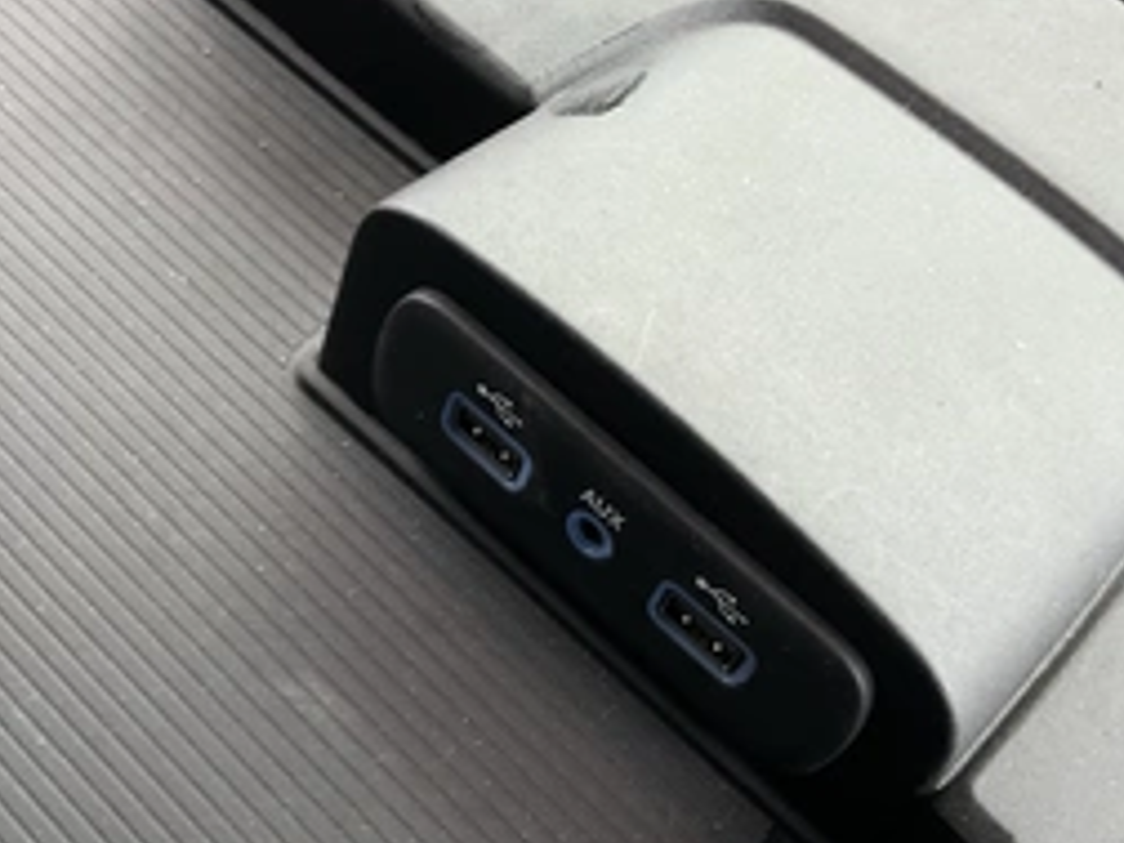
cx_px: 450
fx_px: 1494
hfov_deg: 41.1
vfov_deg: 31.5
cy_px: 468
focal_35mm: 46
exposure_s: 1/60
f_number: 1.8
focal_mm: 3
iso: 250
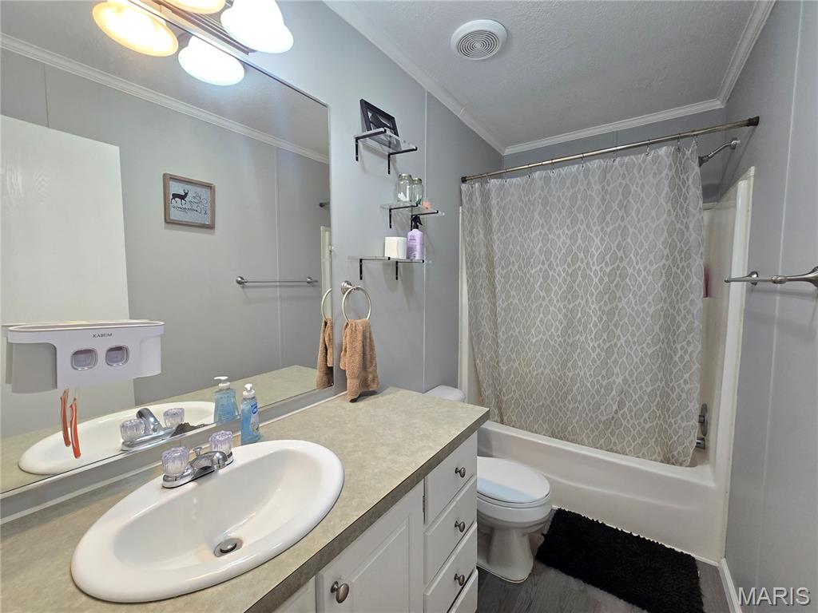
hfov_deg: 106.2
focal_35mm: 13
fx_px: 307
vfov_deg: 89.9
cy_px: 306
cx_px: 409
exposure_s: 1/60
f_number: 2.2
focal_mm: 2.2
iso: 160
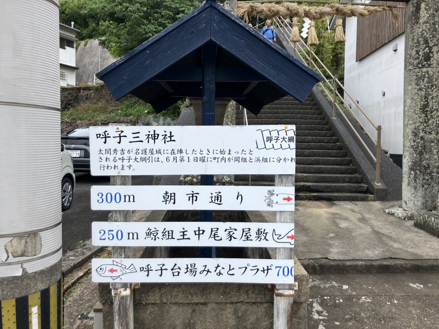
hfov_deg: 63.4
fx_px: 355
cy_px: 164
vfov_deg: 49.7
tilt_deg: -1.1
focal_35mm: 28
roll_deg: -0.7
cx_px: 220
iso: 32
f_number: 1.8
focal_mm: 3.99
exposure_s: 1/1473
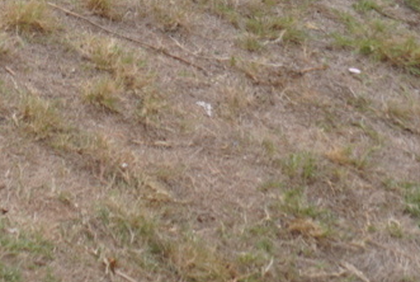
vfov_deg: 10.6
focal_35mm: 117
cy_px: -305
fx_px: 1367
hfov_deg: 14.1
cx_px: -471
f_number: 5.6
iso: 100
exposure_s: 1/160
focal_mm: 16
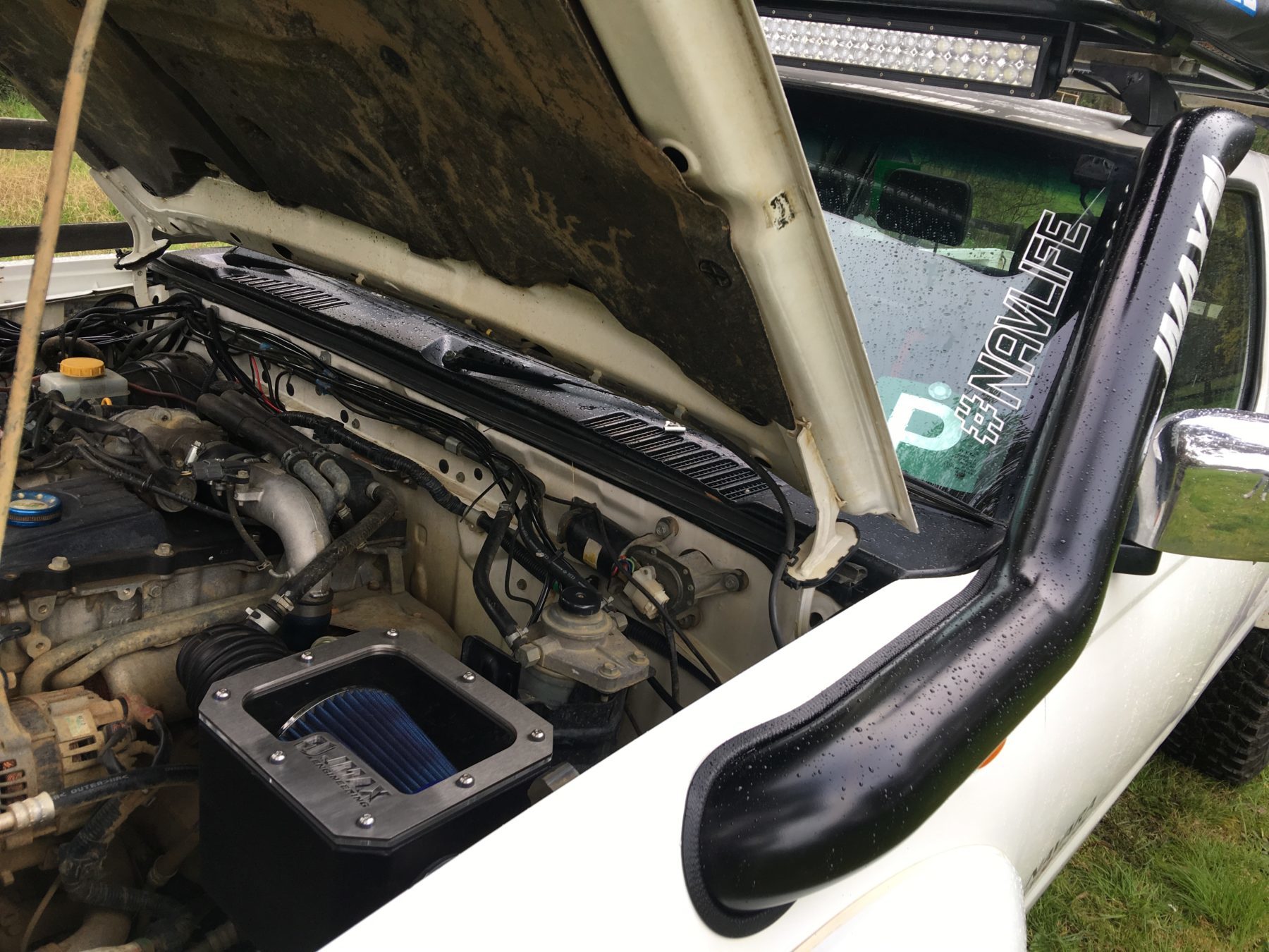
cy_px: 476
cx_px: 634
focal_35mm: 29
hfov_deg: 61.7
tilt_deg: -18.1
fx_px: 1063
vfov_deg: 48.2
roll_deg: -10.2
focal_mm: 4.15
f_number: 2.2
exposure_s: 1/116
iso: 25
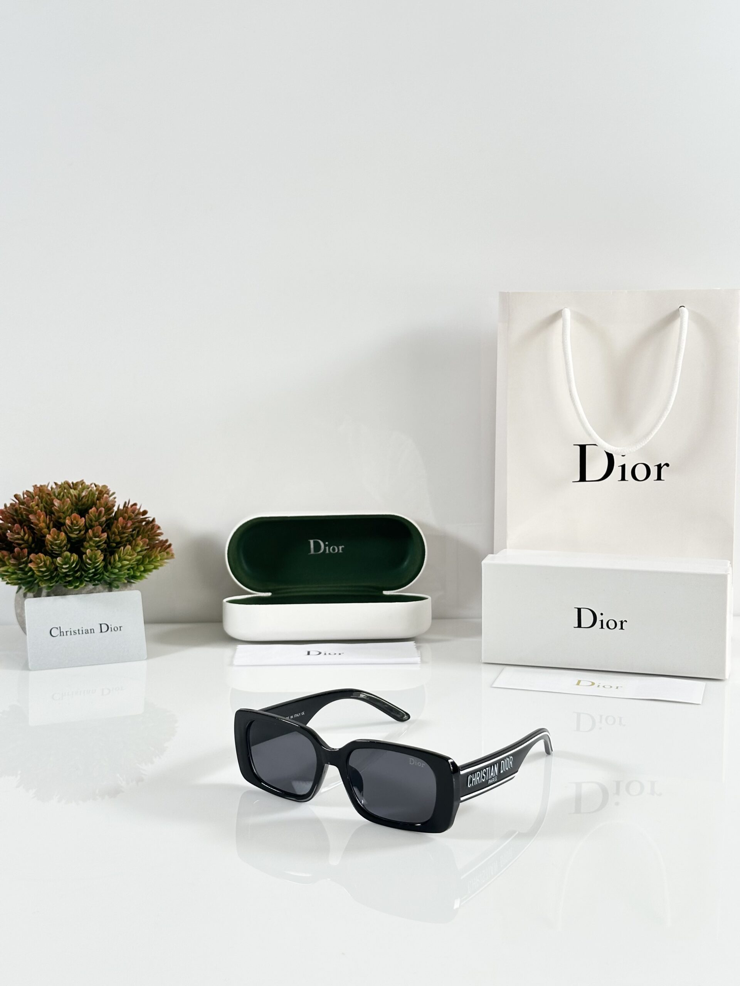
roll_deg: +0.1
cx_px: 370
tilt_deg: -8.3
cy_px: 493
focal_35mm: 48
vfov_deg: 39.7
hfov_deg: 30.3
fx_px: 1368
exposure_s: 1/100
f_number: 1.78
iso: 80
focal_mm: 6.86
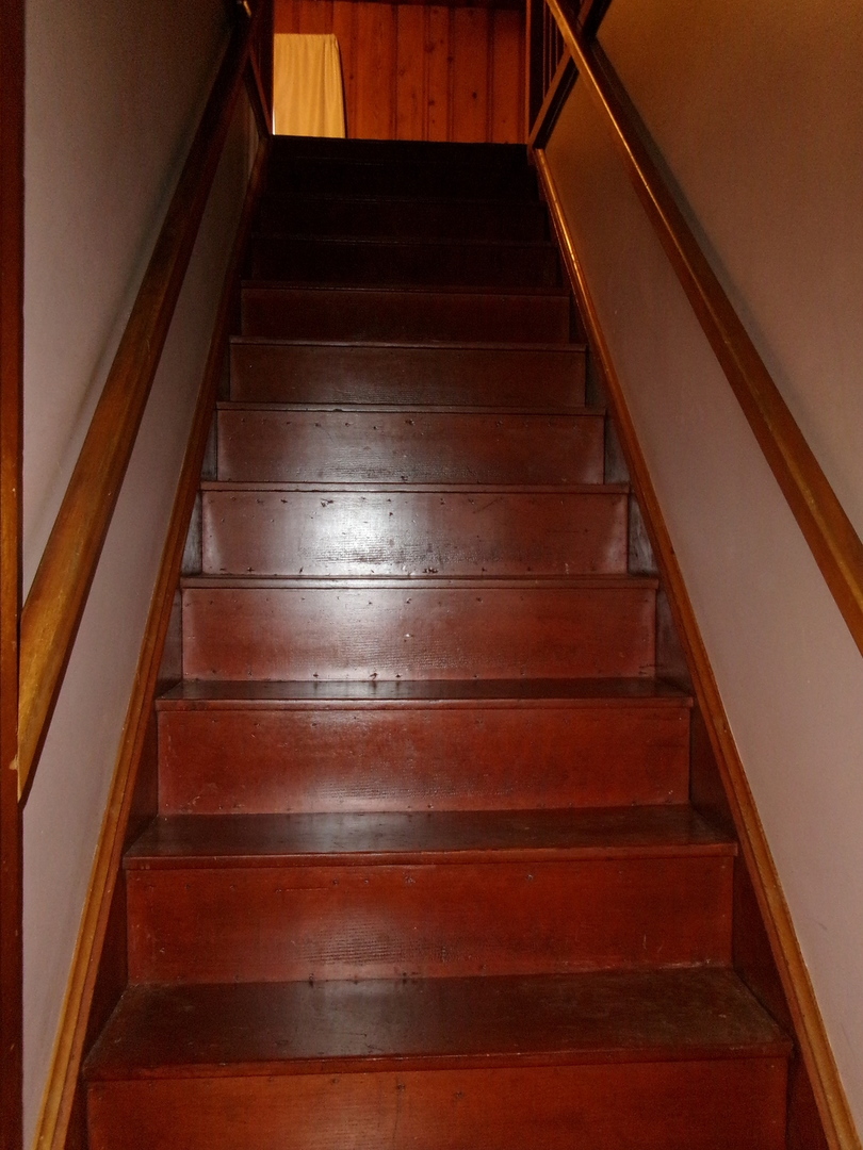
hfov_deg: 49.7
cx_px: 432
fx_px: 931
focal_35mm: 28
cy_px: 575
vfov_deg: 63.4
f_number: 3.9
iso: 640
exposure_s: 1/34
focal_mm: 5.1
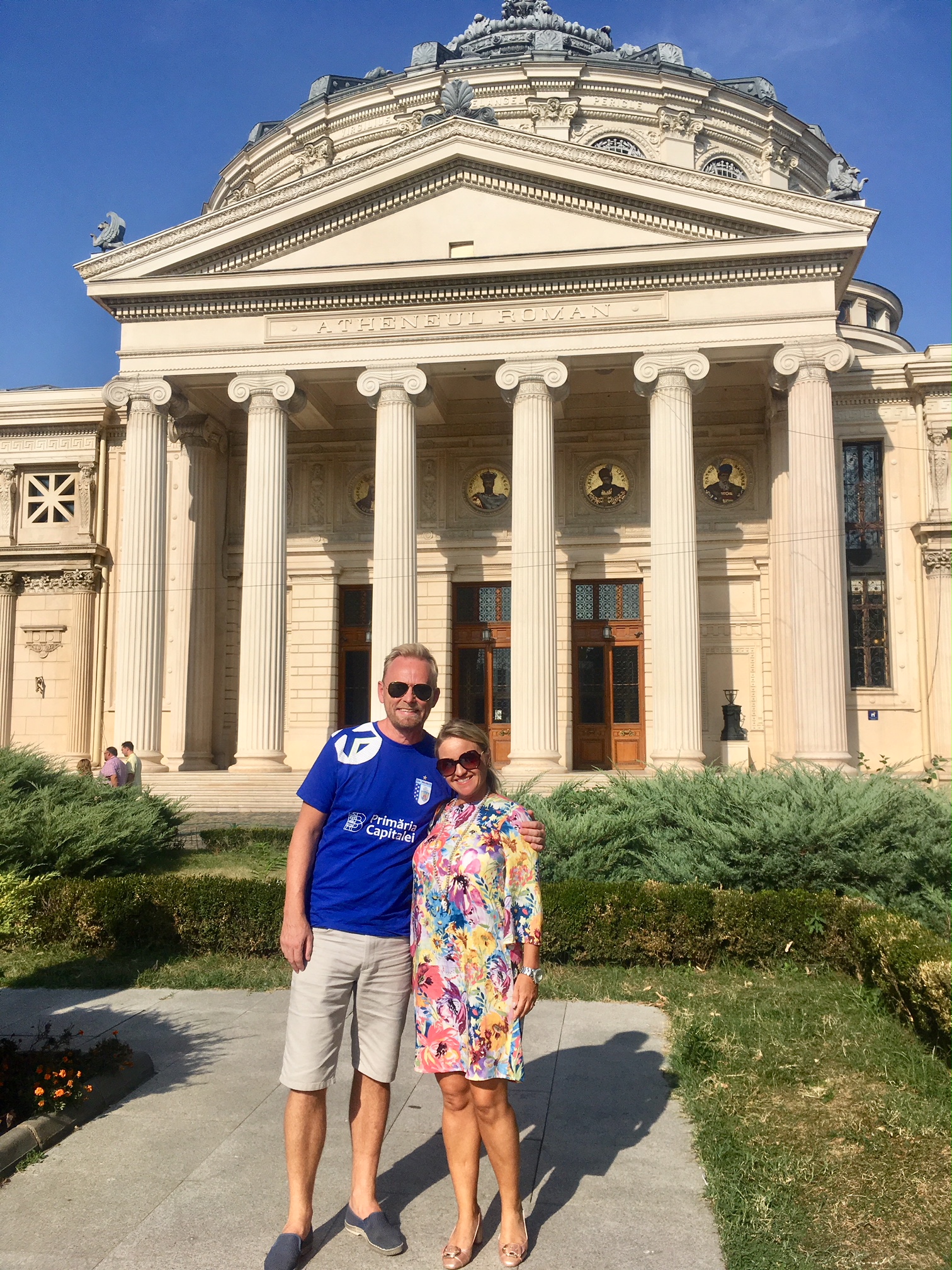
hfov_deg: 48.2
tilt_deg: +3.5
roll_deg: +1.6
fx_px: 1063
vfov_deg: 61.7
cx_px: 476
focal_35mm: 29
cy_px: 635
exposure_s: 1/3077
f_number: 2.2
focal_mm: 4.15
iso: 25
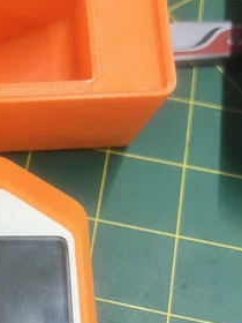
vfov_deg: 32.9
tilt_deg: -67.4
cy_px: 221
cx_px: 4
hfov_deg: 24.2
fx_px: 541
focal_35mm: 58
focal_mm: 5.7
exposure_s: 1/60
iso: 250
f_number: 1.5
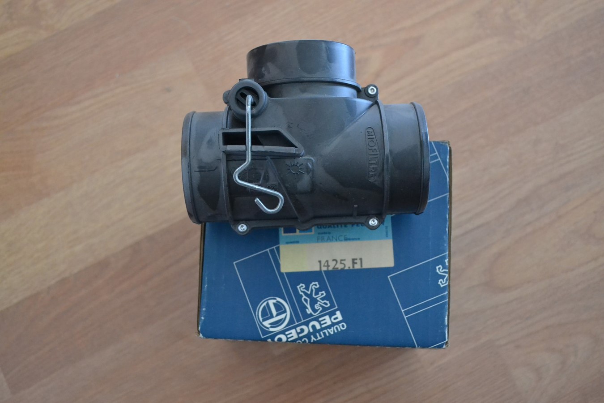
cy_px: 202
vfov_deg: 30.8
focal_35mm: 44
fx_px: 730
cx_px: 302
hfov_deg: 45.0
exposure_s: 1/30
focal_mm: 29
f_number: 4.5
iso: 3200
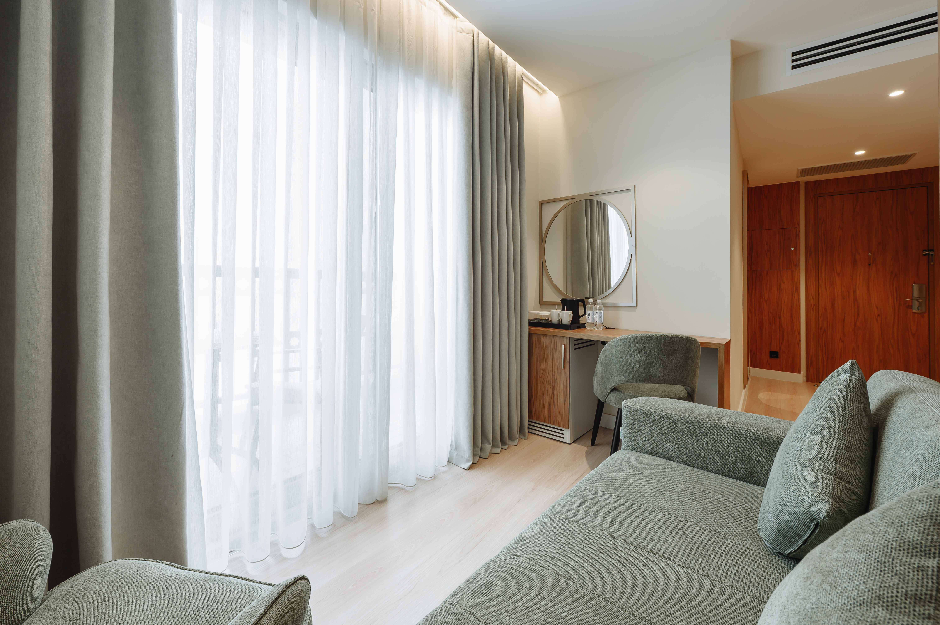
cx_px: 470
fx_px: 365
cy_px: 312
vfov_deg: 81.1
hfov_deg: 104.3
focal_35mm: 14
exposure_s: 1/8
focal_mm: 14
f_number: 9
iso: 160
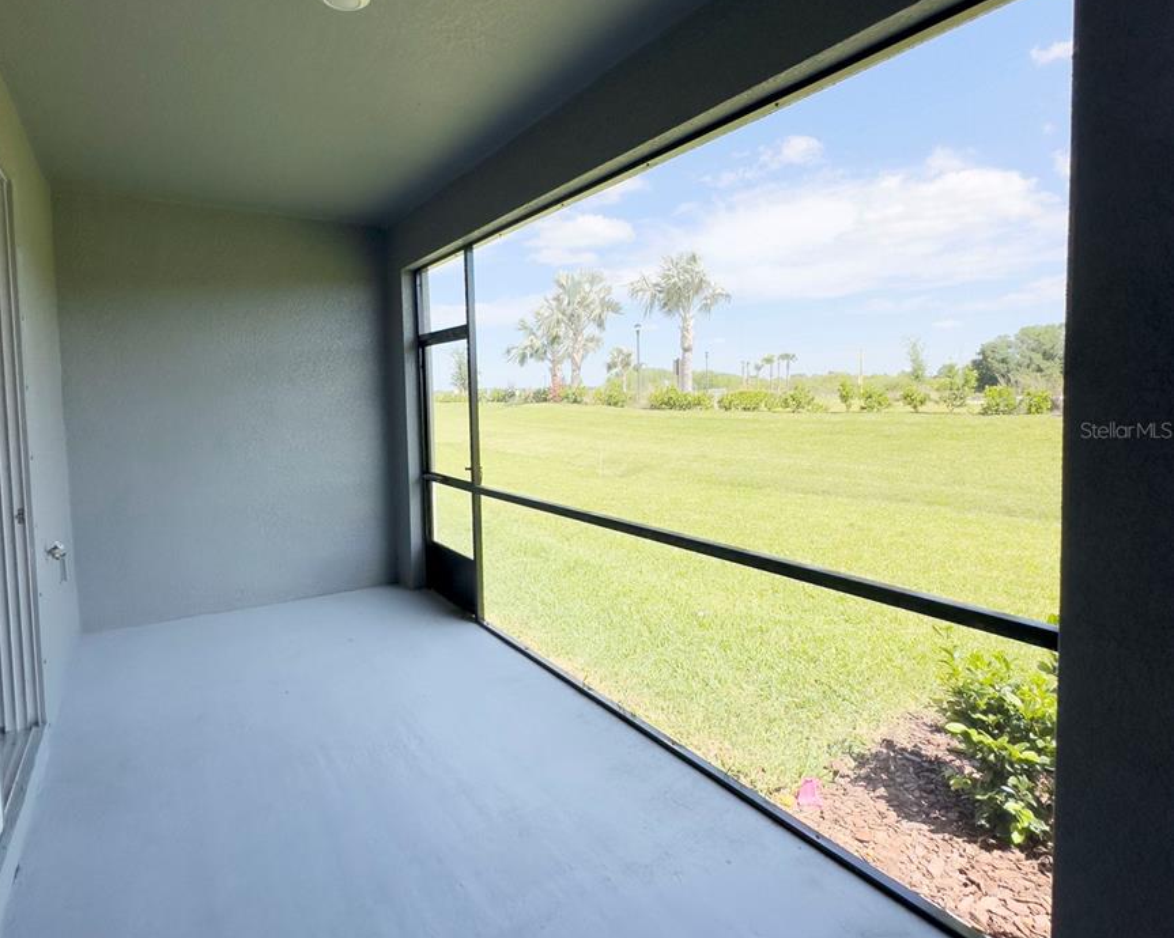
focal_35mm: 19
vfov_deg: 70.7
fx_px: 660
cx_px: 565
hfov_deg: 83.3
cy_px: 430
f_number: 2.2
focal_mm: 2.22
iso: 40
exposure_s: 1/750
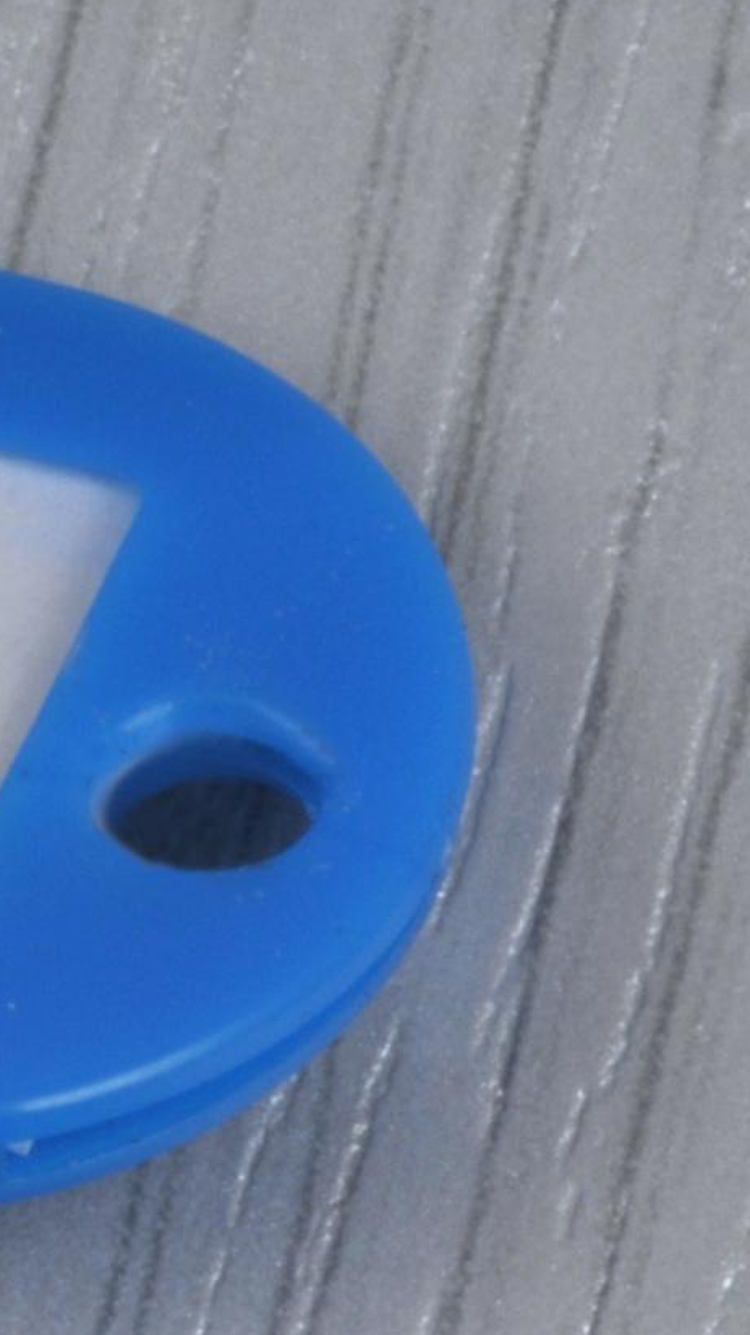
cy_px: 1054
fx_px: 12137
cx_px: -1664
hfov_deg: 3.4
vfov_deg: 6.3
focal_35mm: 343
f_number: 36
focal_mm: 60
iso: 200
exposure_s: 1/100
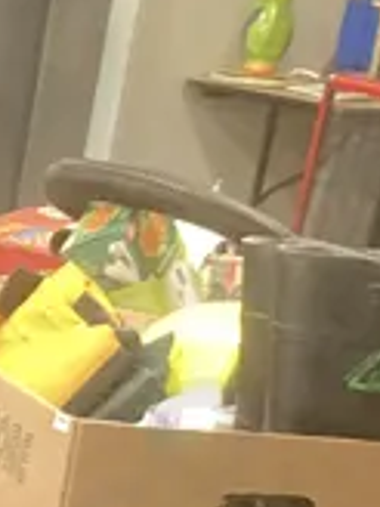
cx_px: -534
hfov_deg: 7.9
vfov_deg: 9.4
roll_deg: -3.7
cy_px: 1419
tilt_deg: -30.1
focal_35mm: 175
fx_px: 2561
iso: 250
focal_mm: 3.99
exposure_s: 1/33
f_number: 1.8
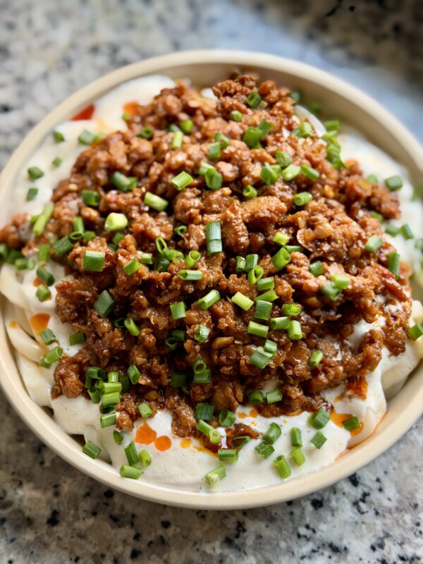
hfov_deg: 30.3
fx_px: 782
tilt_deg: -68.4
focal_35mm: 48
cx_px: 212
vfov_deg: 39.7
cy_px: 282
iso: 64
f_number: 1.78
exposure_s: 1/121
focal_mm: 6.76
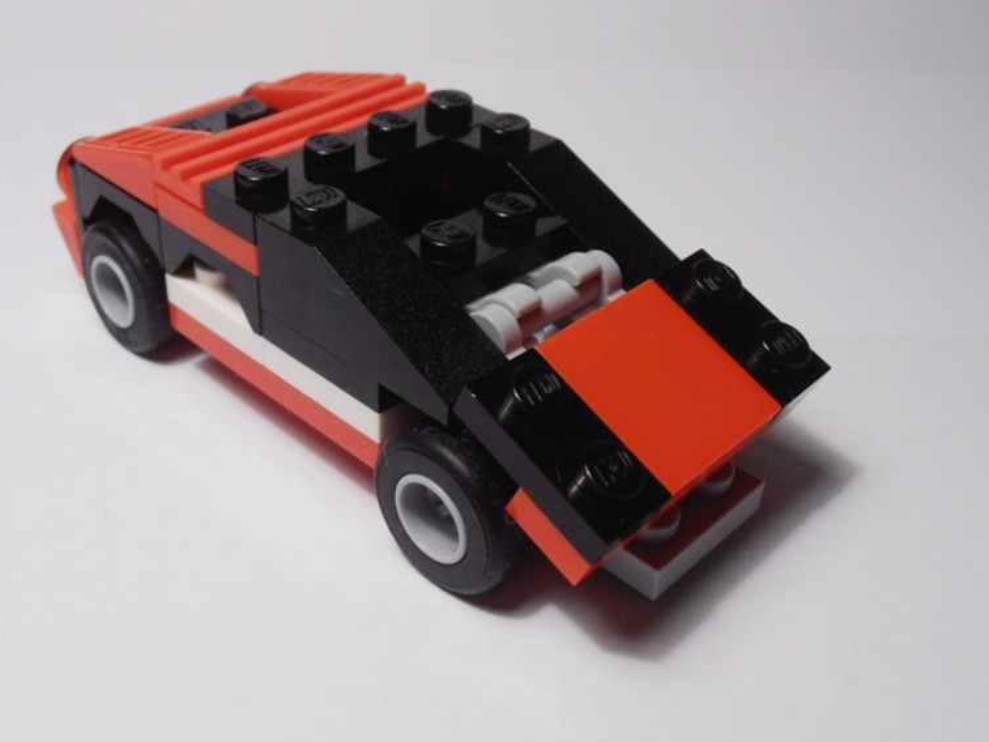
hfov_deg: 42.9
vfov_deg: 32.8
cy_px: 322
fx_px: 1257
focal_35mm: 44
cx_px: 432
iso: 80
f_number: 3.9
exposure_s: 1/80
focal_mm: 6.61
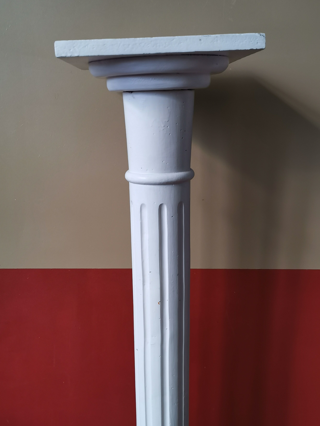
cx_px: 156
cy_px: 212
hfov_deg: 37.7
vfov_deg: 49.0
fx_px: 468
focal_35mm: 38
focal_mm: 5.58
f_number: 1.8
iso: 125
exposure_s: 1/50
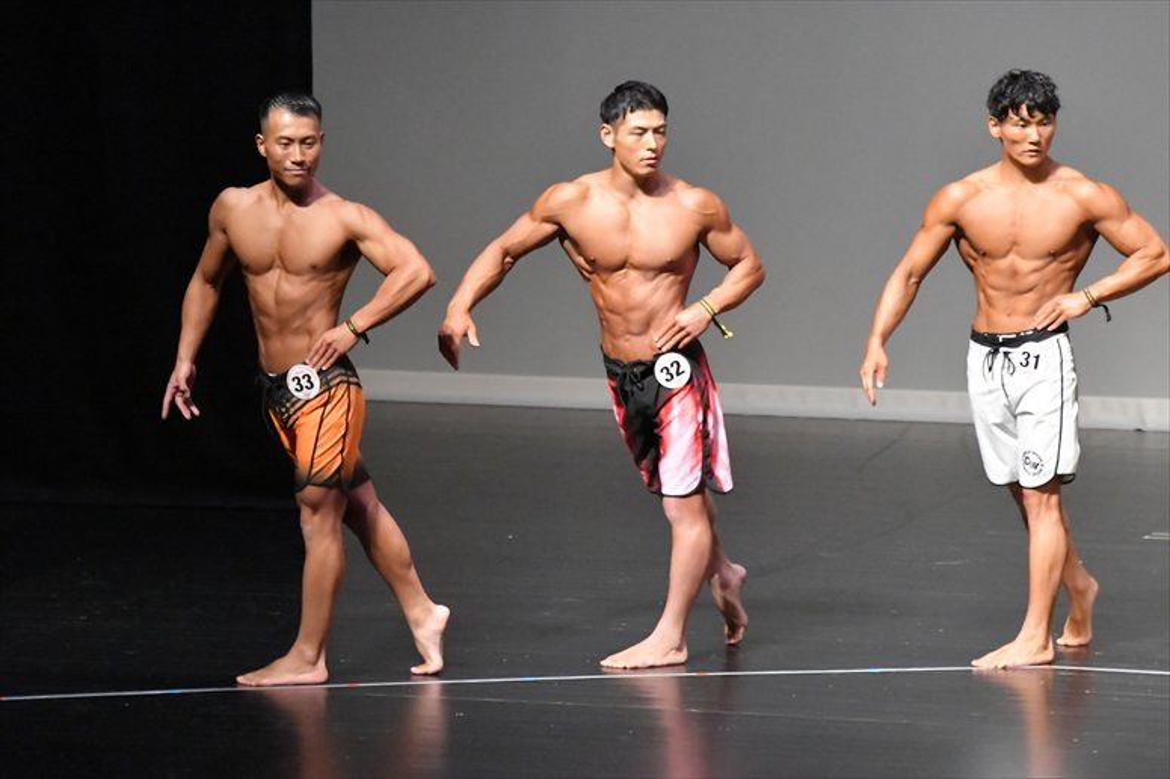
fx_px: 10233
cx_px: 585
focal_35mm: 315
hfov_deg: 6.5
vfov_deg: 4.4
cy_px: 390
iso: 14400
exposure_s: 1/400
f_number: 5.6
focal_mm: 210
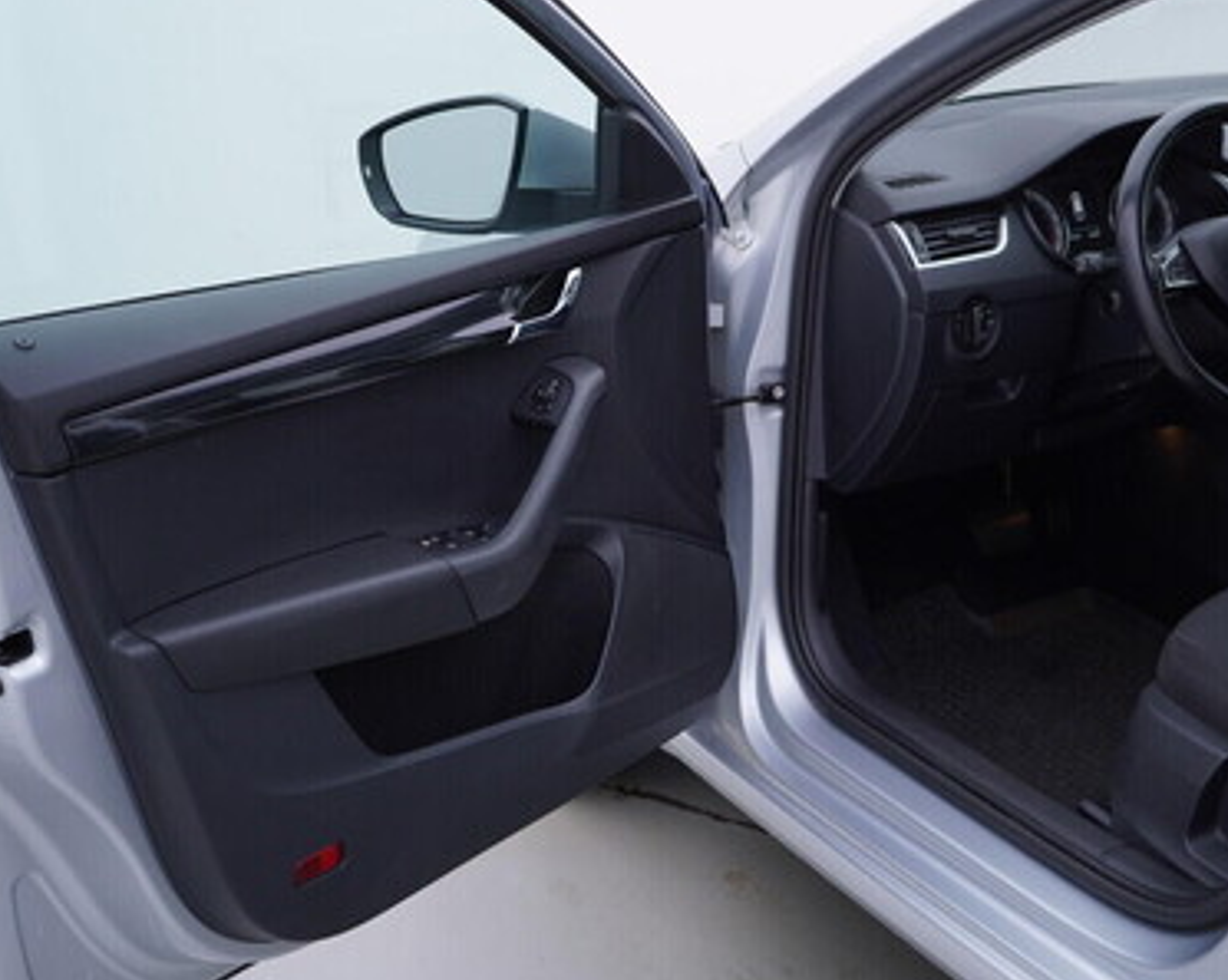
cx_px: 739
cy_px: 401
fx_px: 1816
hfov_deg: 37.2
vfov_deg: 30.2
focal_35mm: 50
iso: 125
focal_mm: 24
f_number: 3.5
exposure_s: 1/60
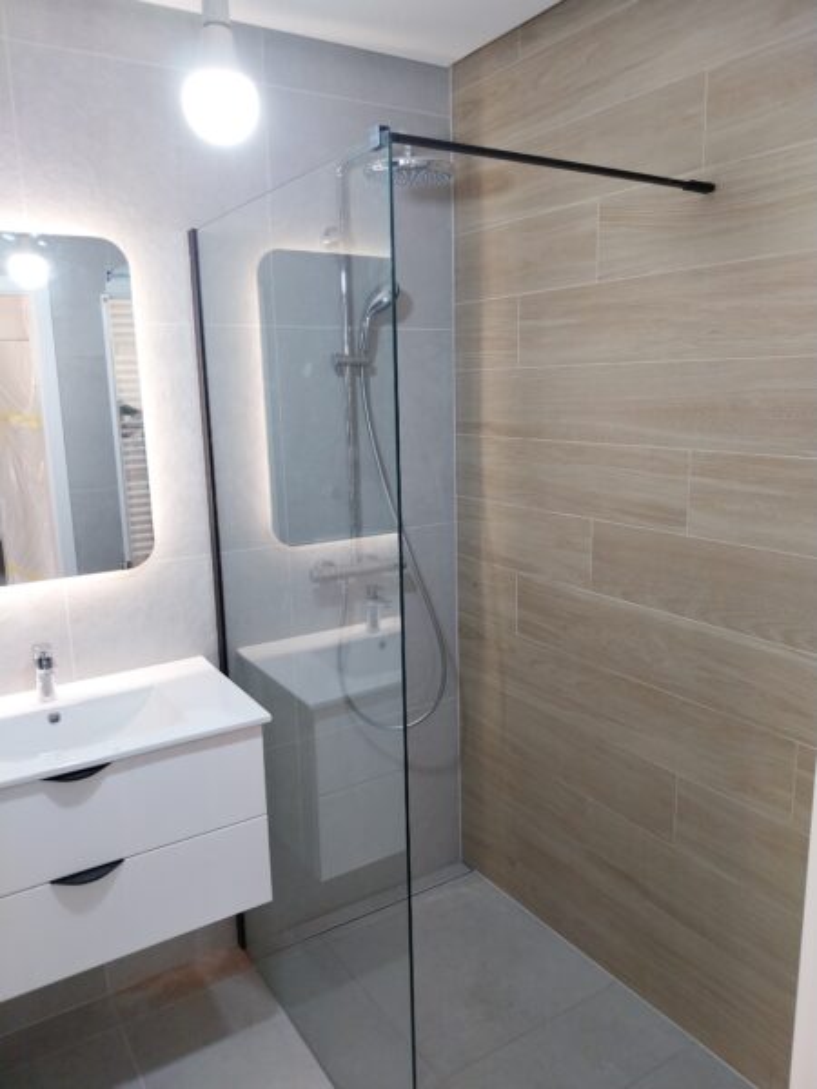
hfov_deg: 53.1
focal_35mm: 26
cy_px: 544
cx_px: 408
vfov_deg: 67.3
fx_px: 818
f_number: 1.8
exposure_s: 1/50
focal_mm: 4
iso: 100
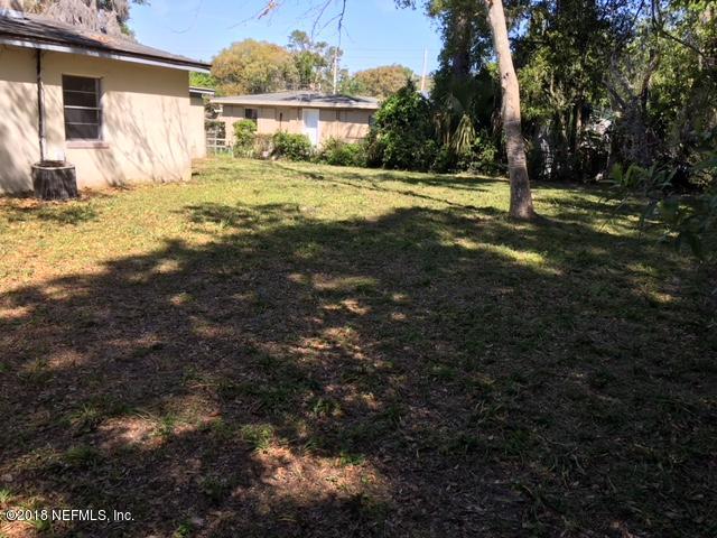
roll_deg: -3.0
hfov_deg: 61.7
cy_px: 269
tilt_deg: -13.6
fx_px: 601
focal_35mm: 29
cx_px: 358
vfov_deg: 48.2
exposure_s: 1/587
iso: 25
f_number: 2.2
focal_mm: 4.15
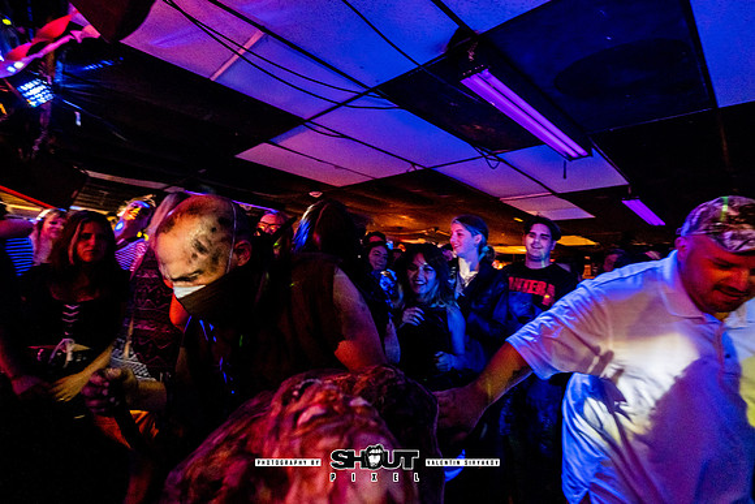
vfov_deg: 70.2
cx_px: 376
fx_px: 354
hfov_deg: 93.8
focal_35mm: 17
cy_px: 201
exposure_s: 1/200
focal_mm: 14
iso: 2500
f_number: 2.8
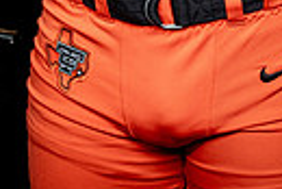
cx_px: 132
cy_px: -293
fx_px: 1898
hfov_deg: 8.5
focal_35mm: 242
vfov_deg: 5.5
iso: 640
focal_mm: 70
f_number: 9
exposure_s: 1/250
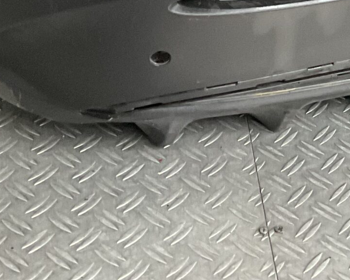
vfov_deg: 14.1
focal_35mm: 100
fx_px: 1036
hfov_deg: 18.9
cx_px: 310
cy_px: -183
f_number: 1.8
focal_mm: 3
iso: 160
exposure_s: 1/50
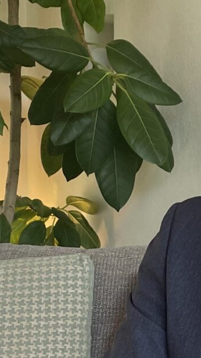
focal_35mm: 118
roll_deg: -0.6
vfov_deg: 18.0
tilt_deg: -4.9
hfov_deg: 10.2
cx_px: 221
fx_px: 1118
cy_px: 282
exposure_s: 1/121
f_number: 1.6
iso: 100
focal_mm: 4.2
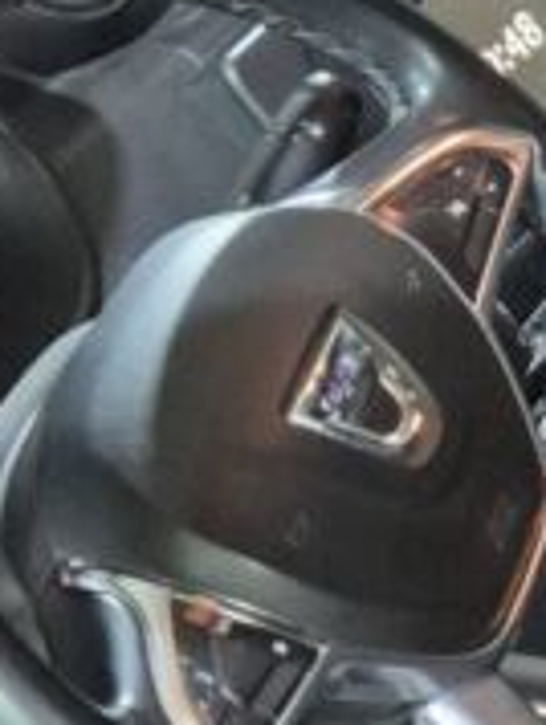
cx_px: 1341
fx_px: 2769
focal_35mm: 132
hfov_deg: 9.8
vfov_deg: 14.7
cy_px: 705
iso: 2000
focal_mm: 5.4
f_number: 1.8
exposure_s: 1/100
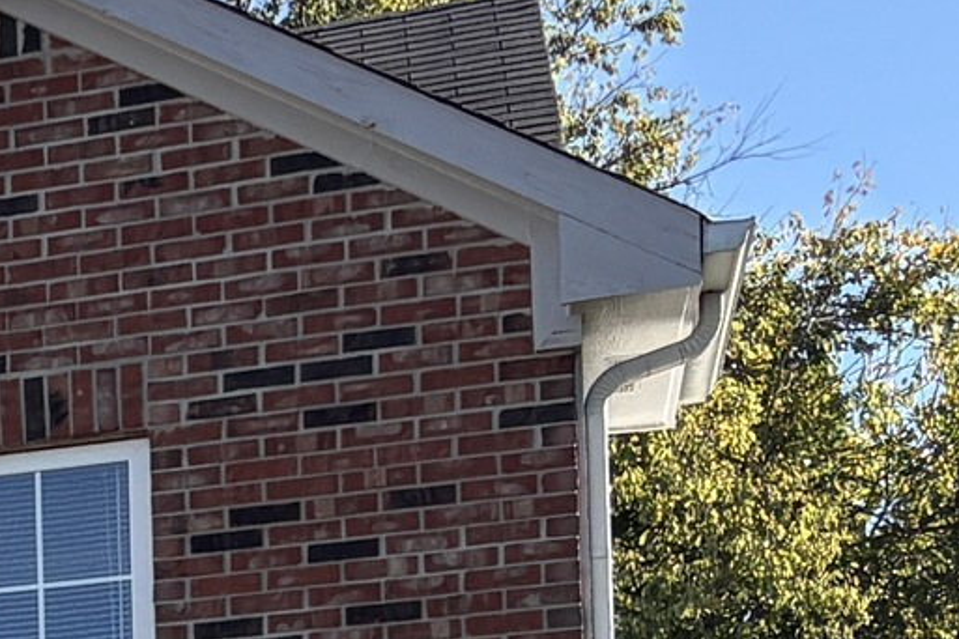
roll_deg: -0.1
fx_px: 4315
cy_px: 1371
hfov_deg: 10.3
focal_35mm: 162
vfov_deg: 8.0
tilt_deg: +3.7
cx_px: -1632
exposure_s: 1/2012
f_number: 1.6
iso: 64
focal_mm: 5.96
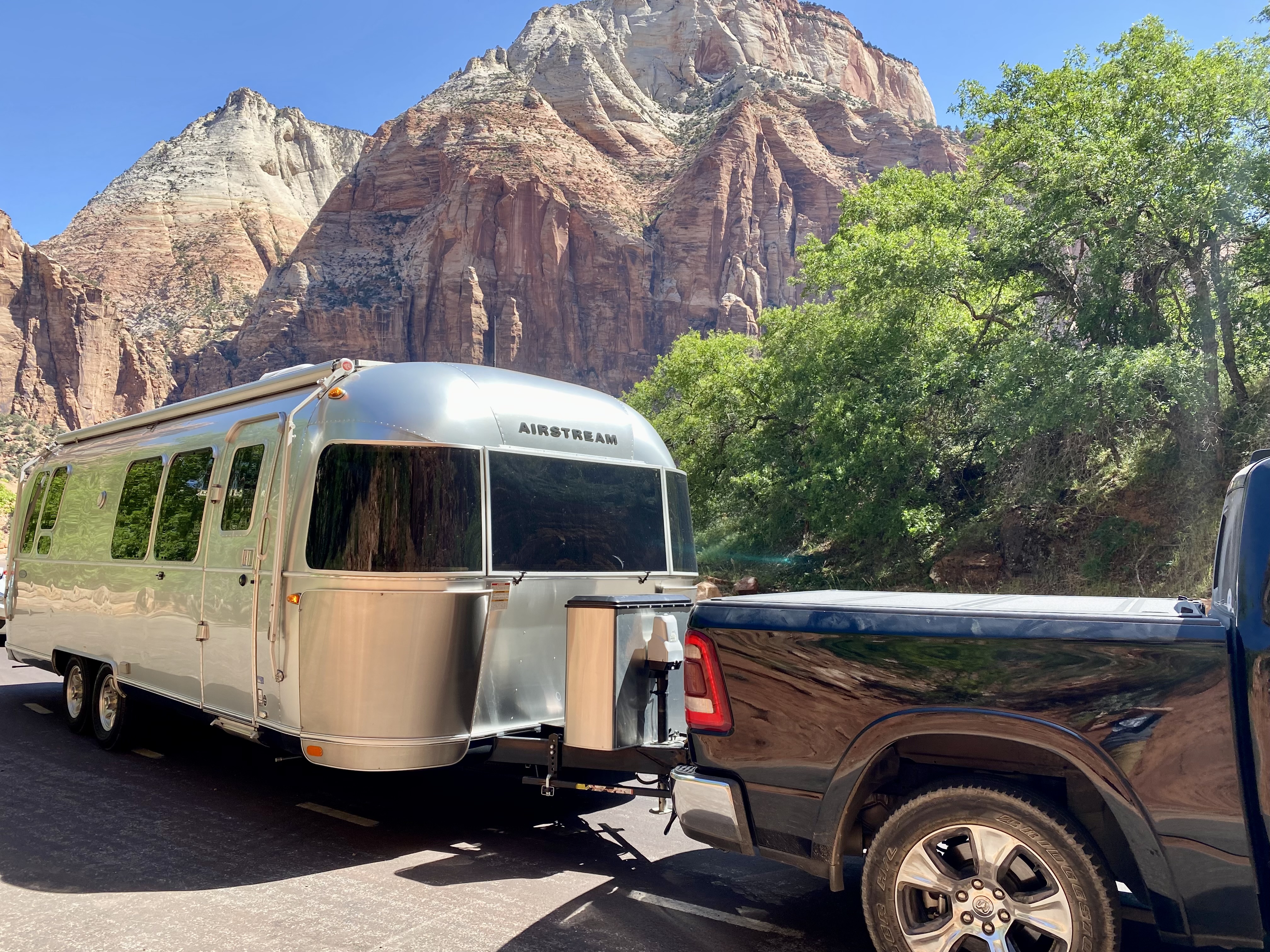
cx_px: 635
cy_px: 476
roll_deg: -0.1
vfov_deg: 53.1
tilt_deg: +0.4
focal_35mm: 26
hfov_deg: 67.3
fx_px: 954
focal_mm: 4.25
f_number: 1.8
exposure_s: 1/965
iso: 32
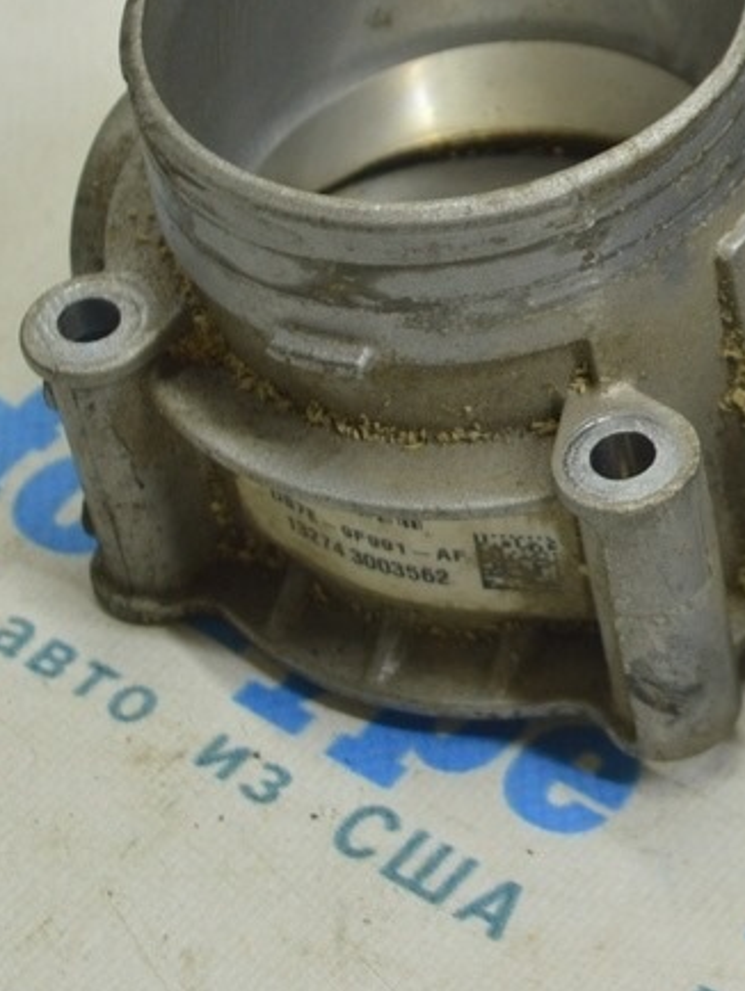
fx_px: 4873
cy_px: 220
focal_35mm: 170
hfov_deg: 8.6
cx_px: 912
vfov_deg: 11.6
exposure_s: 1/20
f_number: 5.6
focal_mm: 50
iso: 400
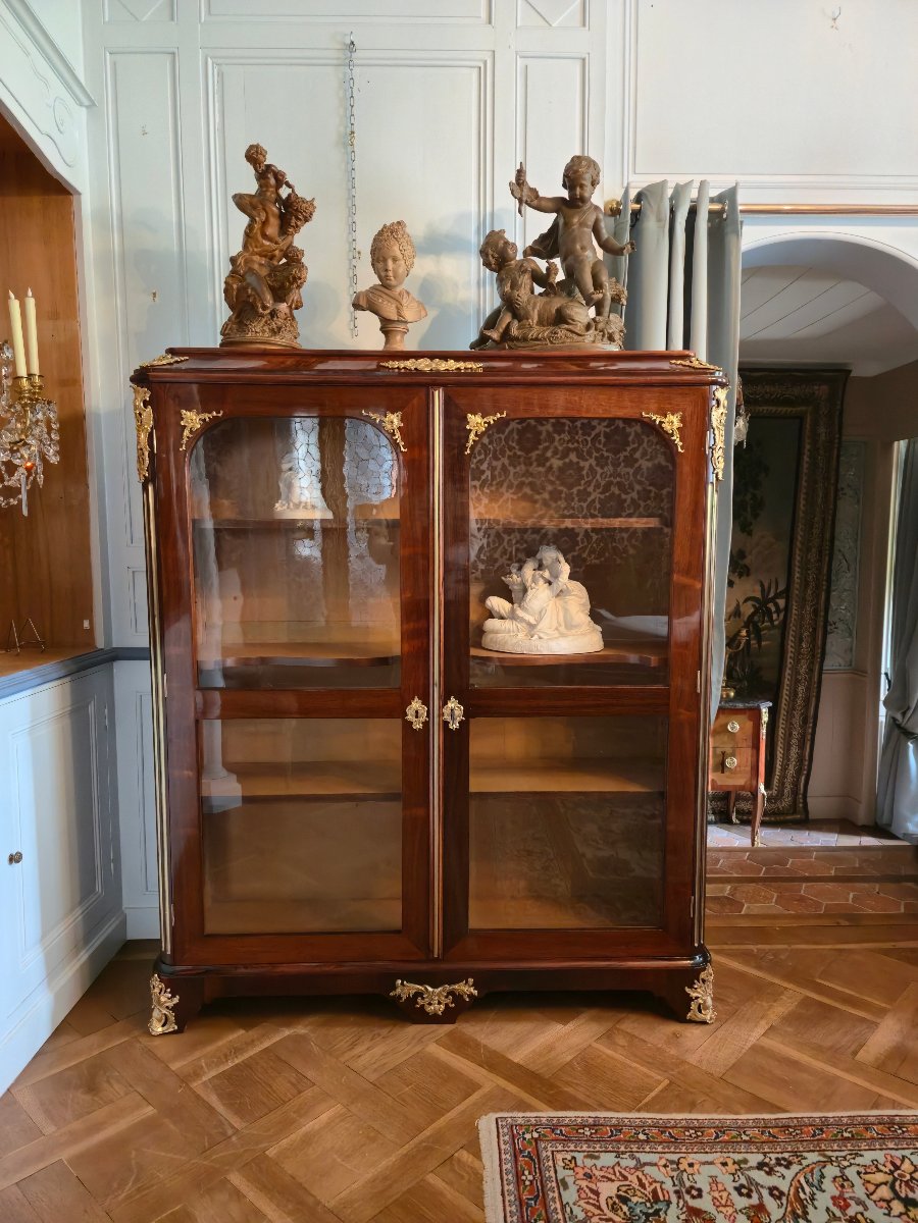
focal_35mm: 23
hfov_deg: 58.9
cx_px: 459
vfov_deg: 73.9
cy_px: 612
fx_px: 813
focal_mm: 5.4
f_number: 1.8
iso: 640
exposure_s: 1/40.1
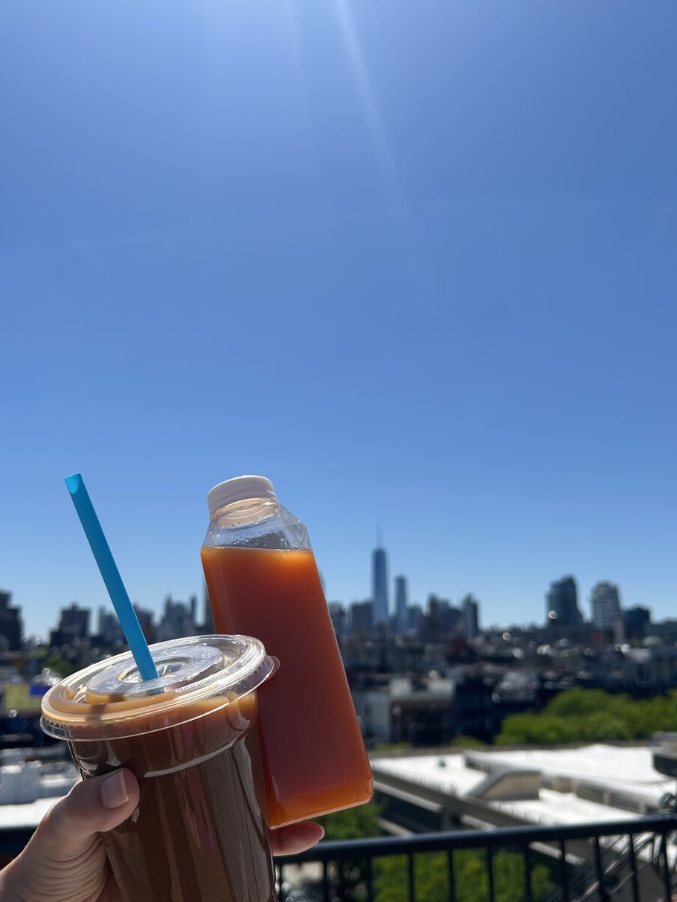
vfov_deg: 59.8
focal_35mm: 30
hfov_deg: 46.8
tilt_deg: +11.0
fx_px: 782
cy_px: 497
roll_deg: -1.0
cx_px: 327
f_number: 1.5
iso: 50
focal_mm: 5.7
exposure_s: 1/3571
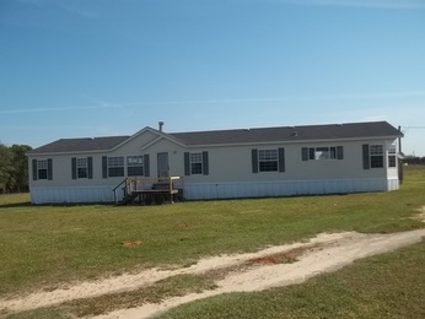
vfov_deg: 43.0
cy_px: 160
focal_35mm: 33
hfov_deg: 55.3
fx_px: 405
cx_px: 212
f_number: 8
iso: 64
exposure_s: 1/250
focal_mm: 5.9
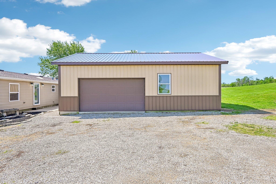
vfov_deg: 58.3
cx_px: 138
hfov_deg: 79.9
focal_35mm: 22
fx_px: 165
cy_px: 92
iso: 400
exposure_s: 1/2000
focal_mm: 21.5
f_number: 4
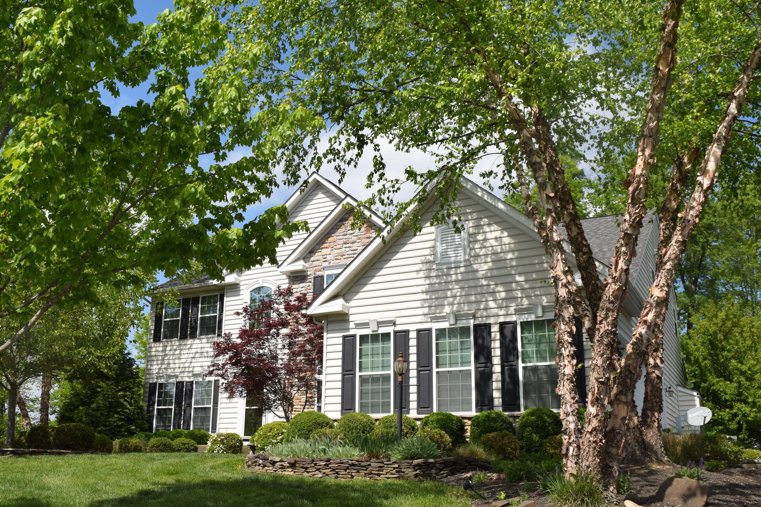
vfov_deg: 37.3
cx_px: 339
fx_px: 752
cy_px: 261
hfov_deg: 53.6
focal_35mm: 36
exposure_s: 1/400
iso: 200
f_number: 10
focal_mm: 21
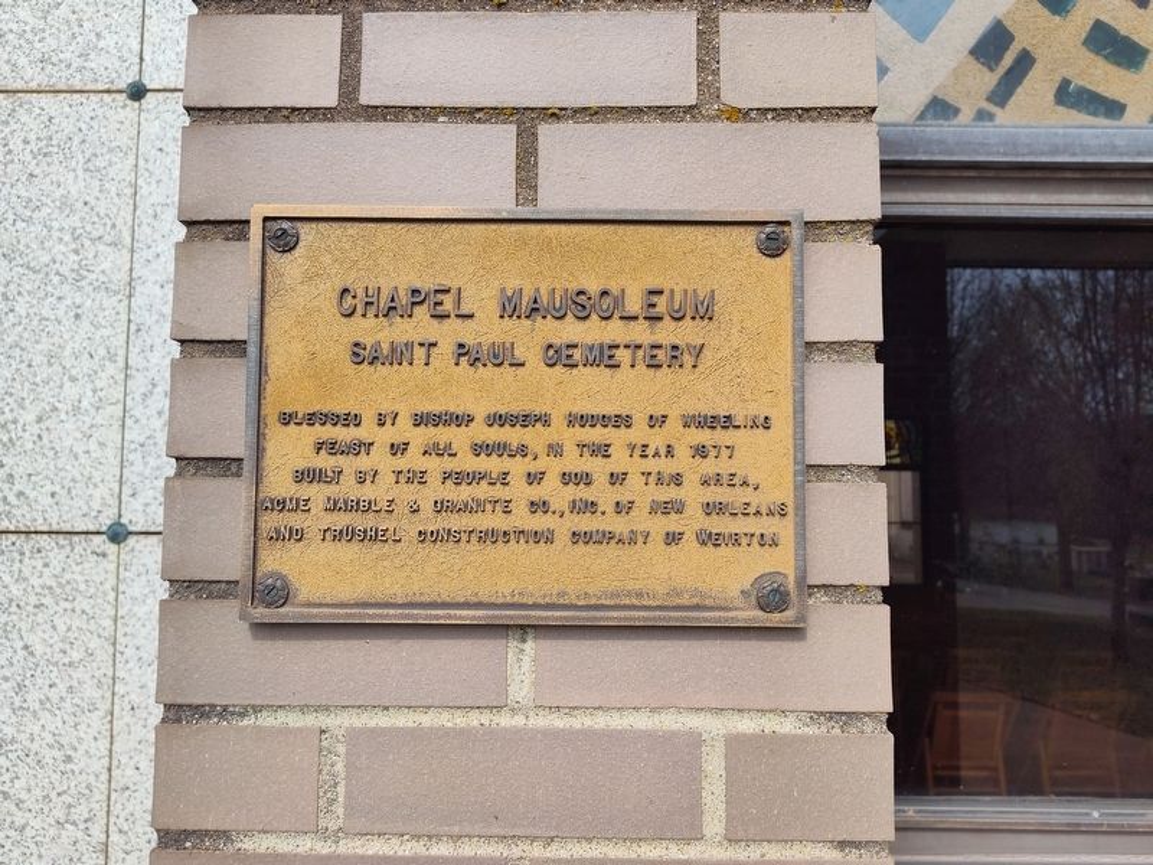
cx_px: 576
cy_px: 432
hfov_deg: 73.9
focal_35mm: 23
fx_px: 766
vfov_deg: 58.9
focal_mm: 5.56
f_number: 1.8
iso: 100
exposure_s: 1/1263
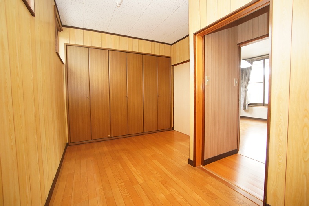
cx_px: 154
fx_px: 129
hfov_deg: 100.4
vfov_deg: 77.3
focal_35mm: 15
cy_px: 103
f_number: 4
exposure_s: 1/160
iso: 2500
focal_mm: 10
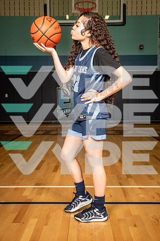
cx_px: 80
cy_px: 120
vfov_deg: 42.7
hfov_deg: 29.2
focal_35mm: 46
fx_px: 307
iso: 640
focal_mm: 46
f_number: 6.3
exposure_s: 1/320
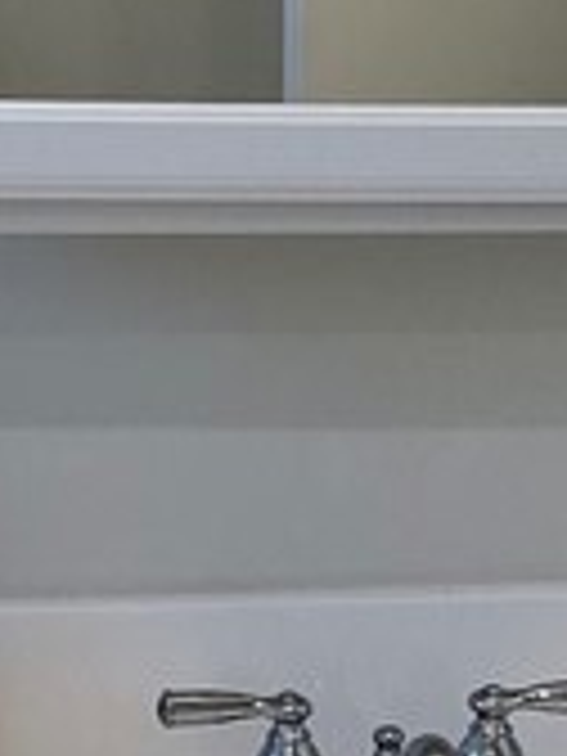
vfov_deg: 11.4
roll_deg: -1.4
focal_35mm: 171
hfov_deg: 8.7
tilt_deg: -14.1
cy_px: 765
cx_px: 284
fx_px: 3735
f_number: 1.8
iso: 25
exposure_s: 1/40
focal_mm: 4
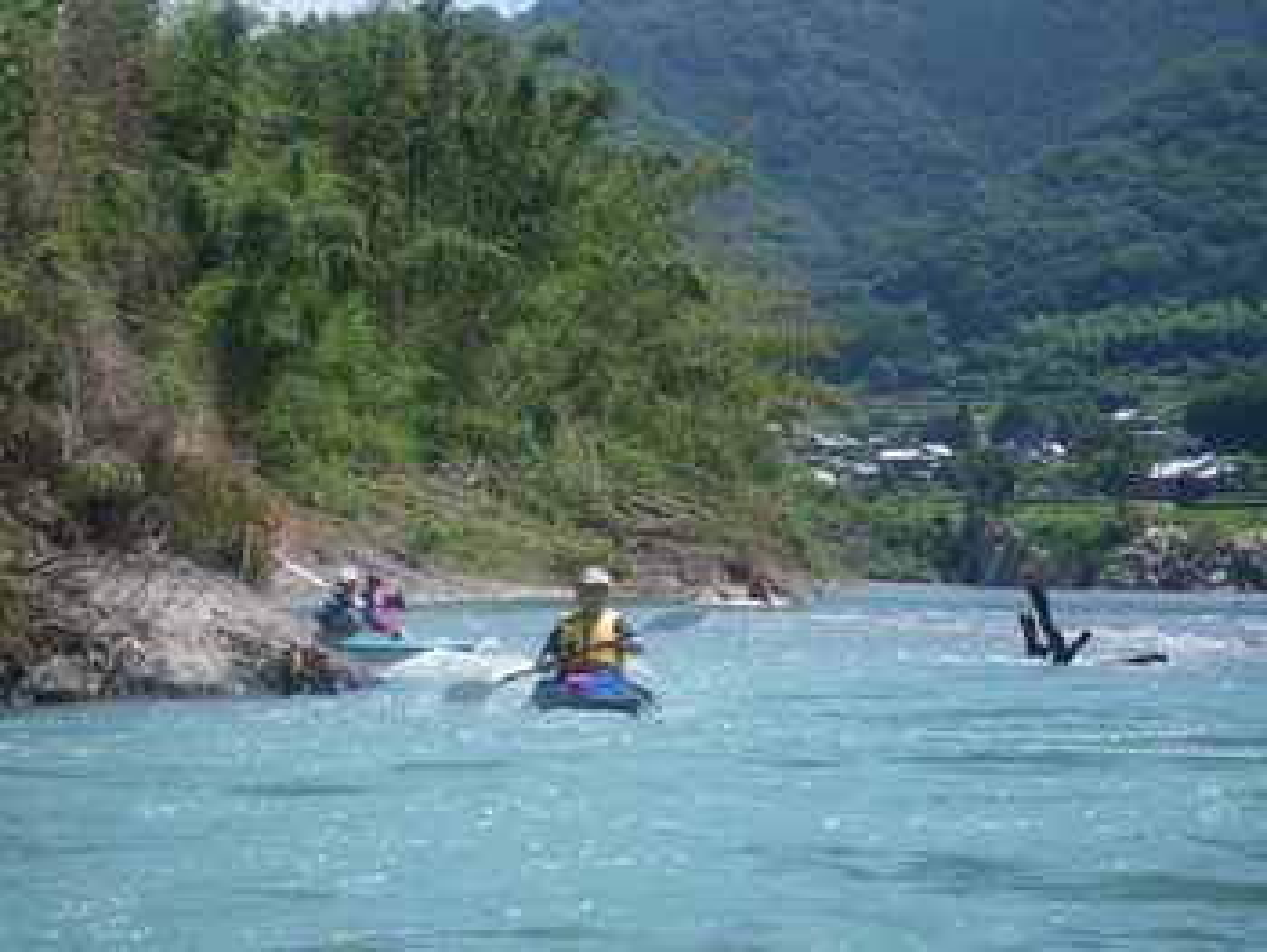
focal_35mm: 94
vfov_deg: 15.7
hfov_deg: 20.9
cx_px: 634
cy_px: 476
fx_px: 3443
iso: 50
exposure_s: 1/200
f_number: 5
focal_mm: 16.7
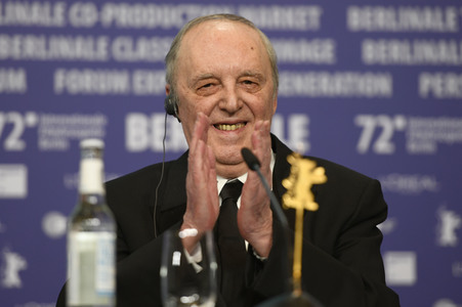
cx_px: 231
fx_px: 2436
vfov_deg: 7.2
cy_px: 154
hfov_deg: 10.8
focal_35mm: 190
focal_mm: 190
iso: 1000
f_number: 3.2
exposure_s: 1/200
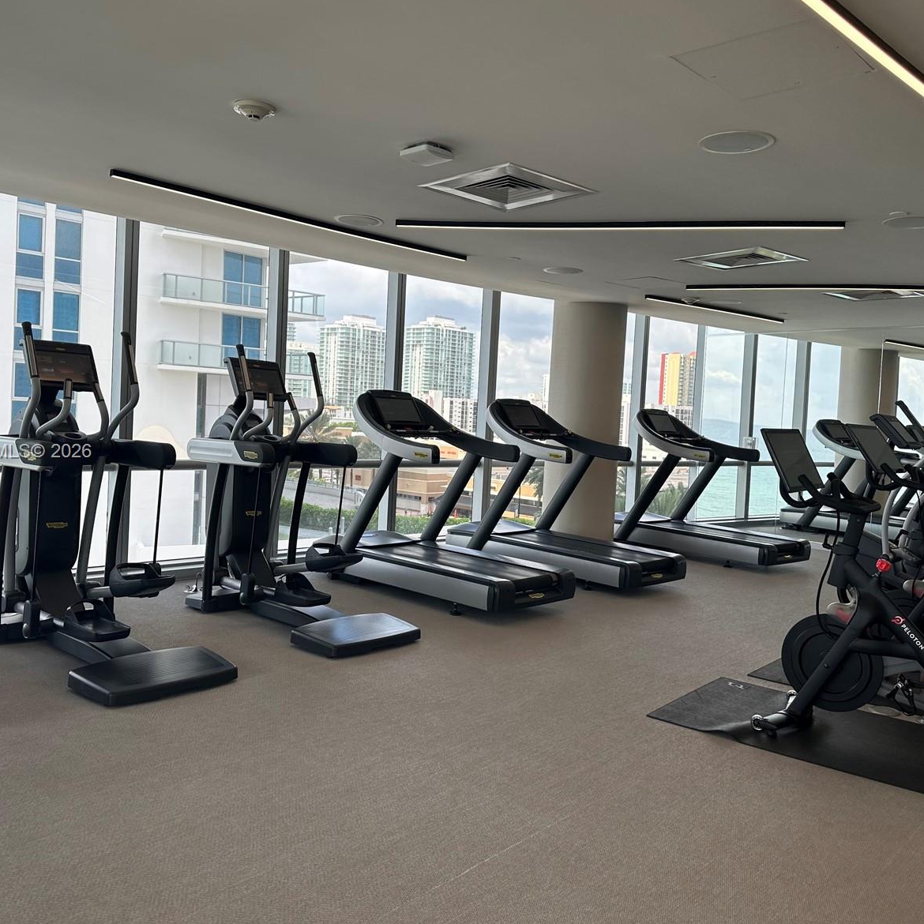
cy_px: 453
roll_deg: -3.8
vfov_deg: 55.6
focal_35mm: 29
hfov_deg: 55.6
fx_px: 876
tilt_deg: -3.0
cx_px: 478
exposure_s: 1/387
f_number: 1.78
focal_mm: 6.86
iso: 80
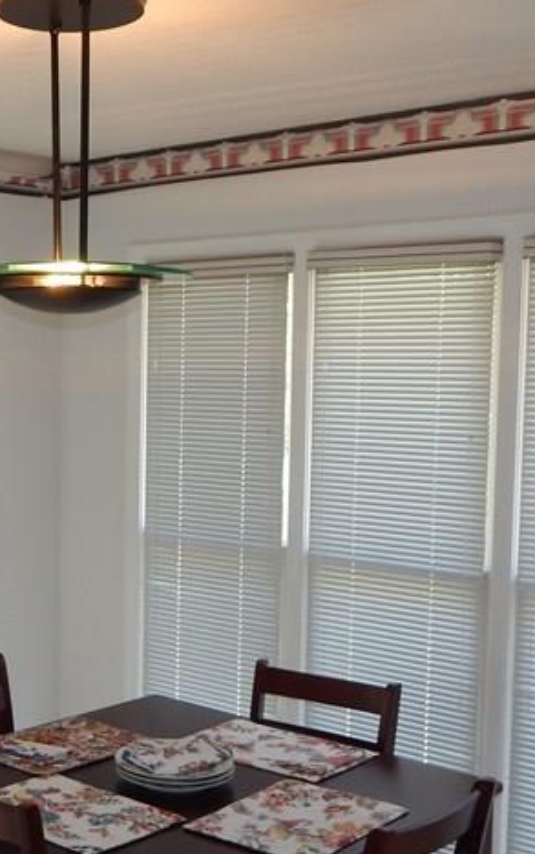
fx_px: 1188
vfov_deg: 39.5
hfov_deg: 24.7
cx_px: 62
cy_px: 478
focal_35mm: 51
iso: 125
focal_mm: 4
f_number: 3
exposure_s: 1/80
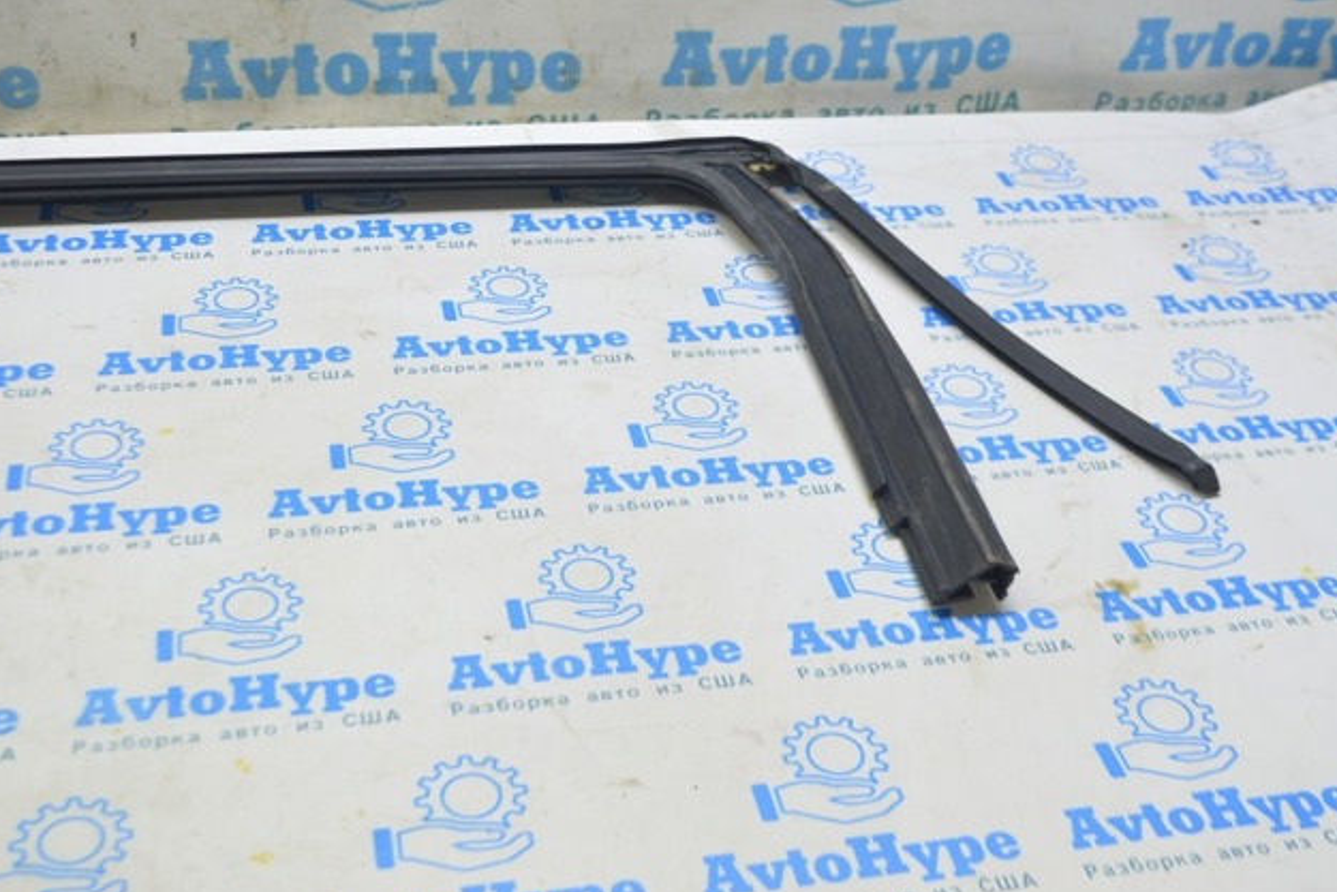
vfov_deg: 29.3
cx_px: 667
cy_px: 452
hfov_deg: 42.7
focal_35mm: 46
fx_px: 1709
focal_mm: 30
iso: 400
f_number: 5.6
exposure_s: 1/20
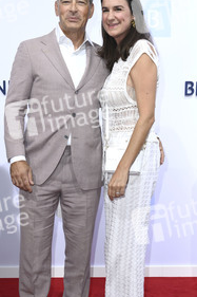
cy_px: 167
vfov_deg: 36.8
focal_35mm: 54
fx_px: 444
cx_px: 90
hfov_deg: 25.0
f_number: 6.3
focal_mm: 38
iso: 400
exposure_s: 1/250
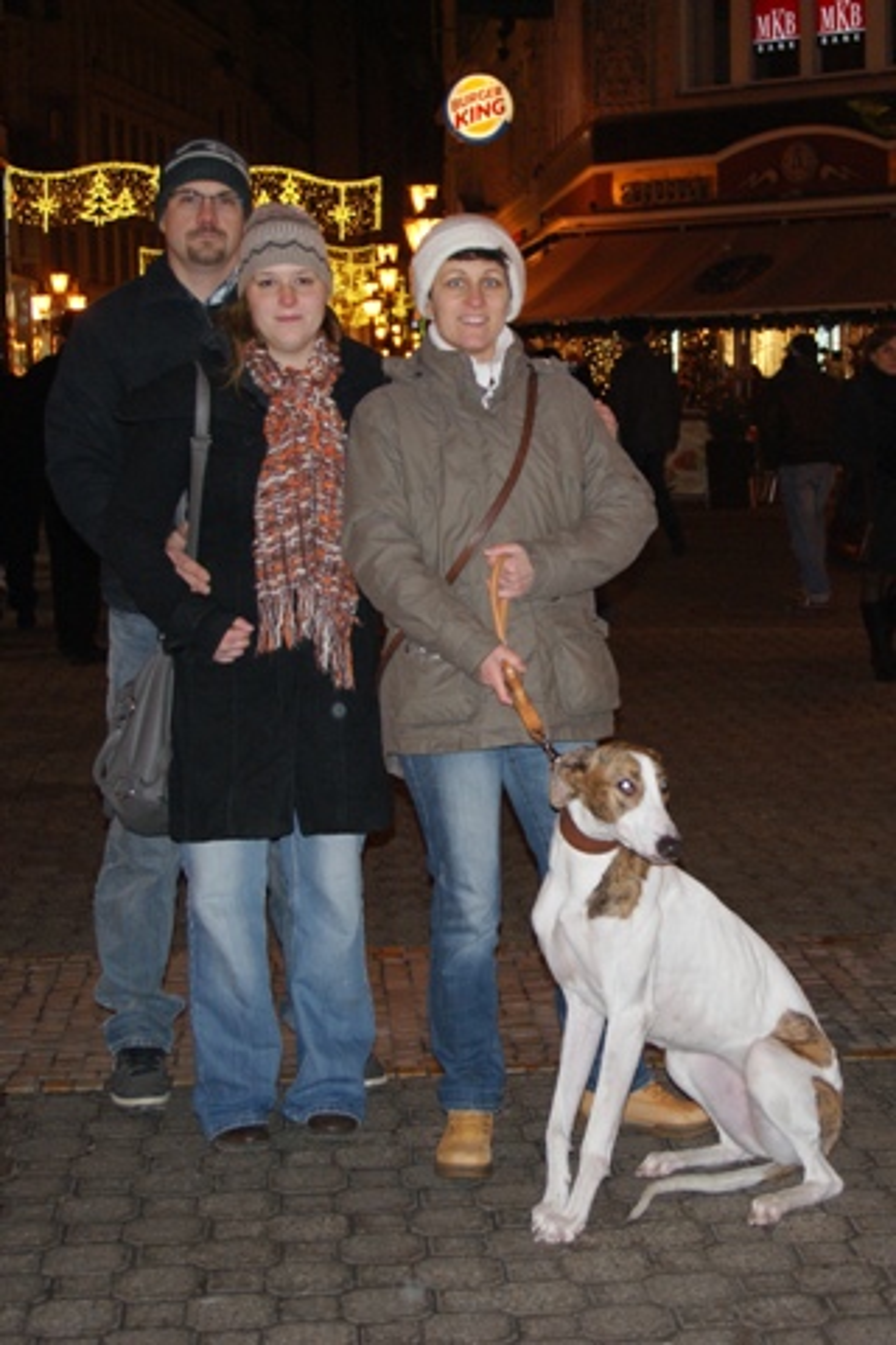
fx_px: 1568
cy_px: 672
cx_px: 448
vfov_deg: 46.4
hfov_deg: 31.9
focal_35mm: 42
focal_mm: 28
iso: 400
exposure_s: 1/60
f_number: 5.6
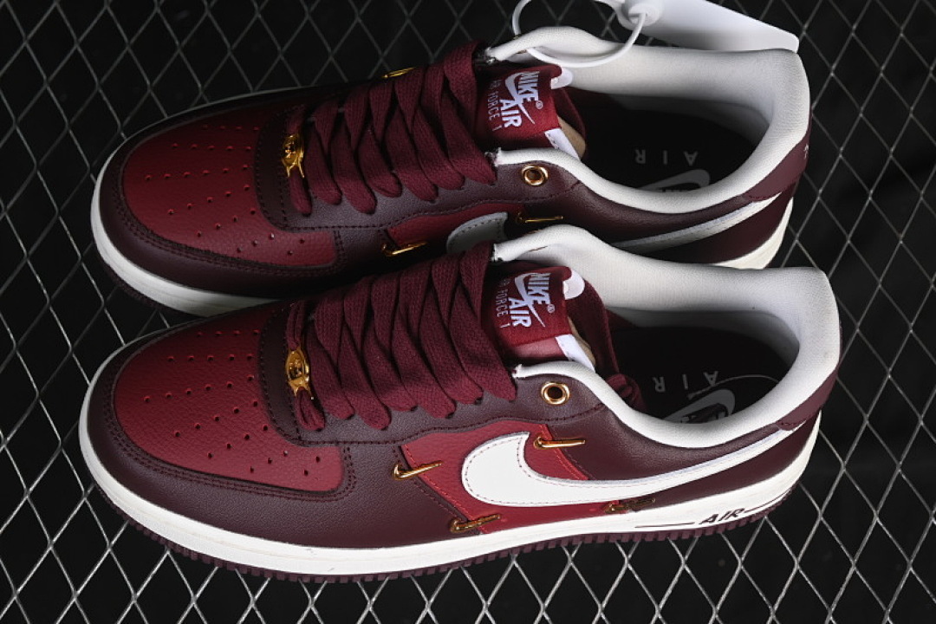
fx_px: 1950
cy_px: 312
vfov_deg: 18.2
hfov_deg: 27.0
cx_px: 468
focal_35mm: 75
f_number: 6.3
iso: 160
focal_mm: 50
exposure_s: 1/60
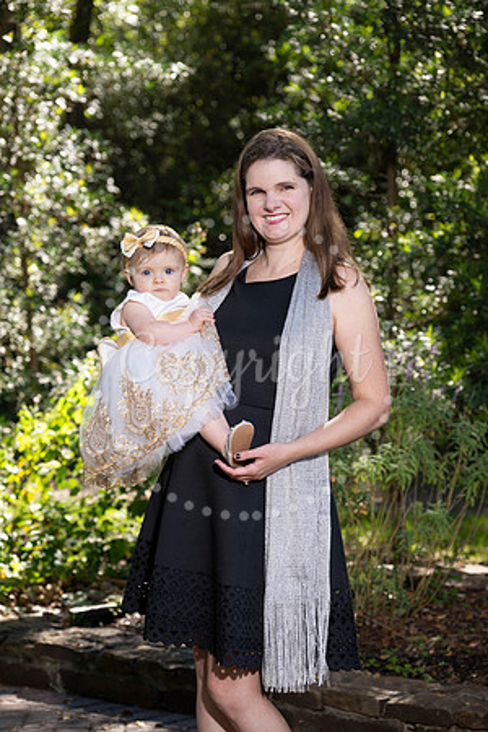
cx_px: 244
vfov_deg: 20.0
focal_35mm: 102
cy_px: 366
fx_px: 2074
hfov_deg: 13.4
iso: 200
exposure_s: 1/200
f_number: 5.6
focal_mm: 102
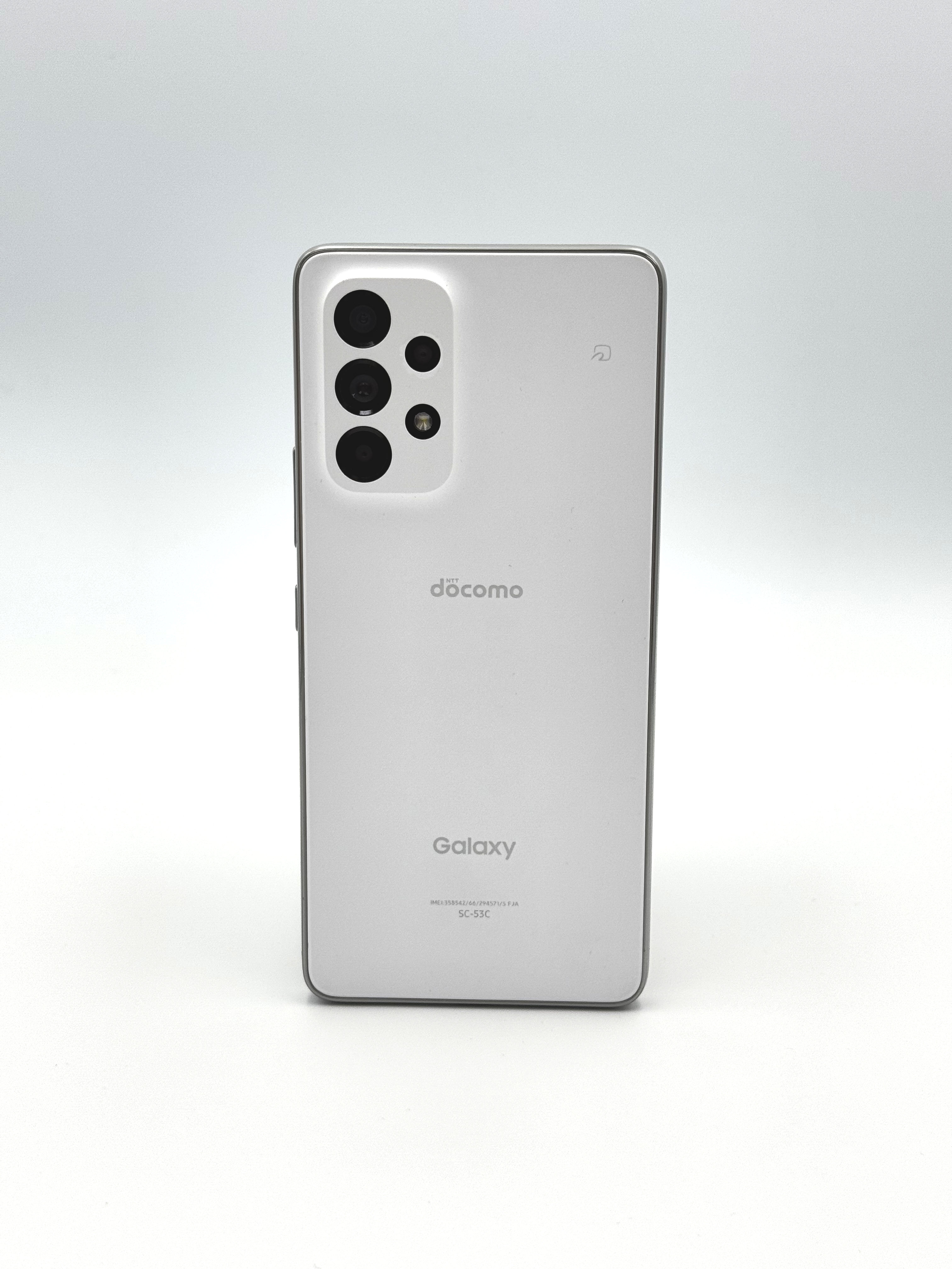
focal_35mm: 48
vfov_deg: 39.7
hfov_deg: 30.3
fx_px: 1760
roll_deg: -0.5
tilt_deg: -12.9
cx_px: 476
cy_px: 634
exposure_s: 1/414
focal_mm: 6.76
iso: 64
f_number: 1.78
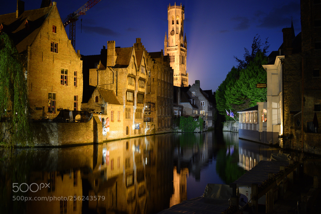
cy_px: 107
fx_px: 321
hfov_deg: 53.1
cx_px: 160
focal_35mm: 36
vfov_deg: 36.9
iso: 800
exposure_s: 1/1.6
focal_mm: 24
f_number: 4
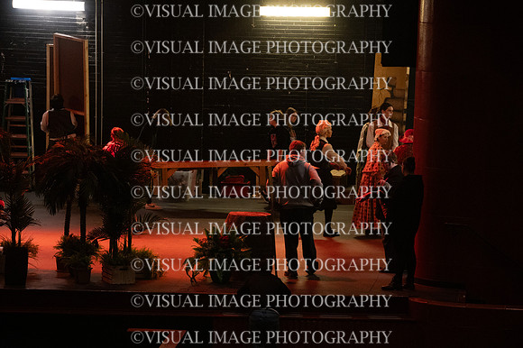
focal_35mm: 195
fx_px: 2831
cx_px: 262
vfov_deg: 7.0
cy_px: 174
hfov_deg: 10.6
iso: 10000
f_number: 6.3
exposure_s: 1/160
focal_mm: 195
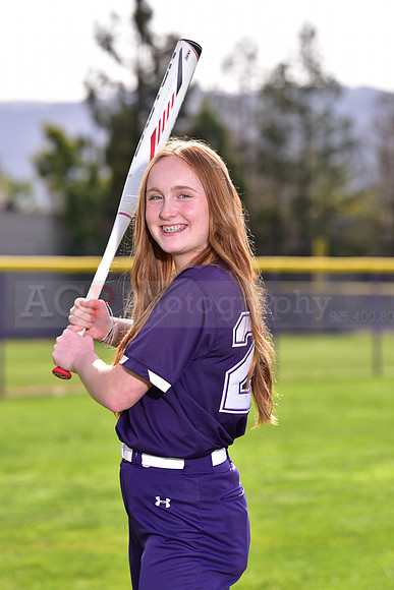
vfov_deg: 12.8
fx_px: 2625
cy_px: 295
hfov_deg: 8.6
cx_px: 197
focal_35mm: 160
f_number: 5.6
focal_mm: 160
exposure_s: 1/250
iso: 80
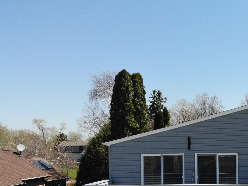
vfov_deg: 29.8
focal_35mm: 48
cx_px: 228
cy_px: 140
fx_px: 344
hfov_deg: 36.9
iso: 100
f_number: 2.8
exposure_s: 1/847
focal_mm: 4.5
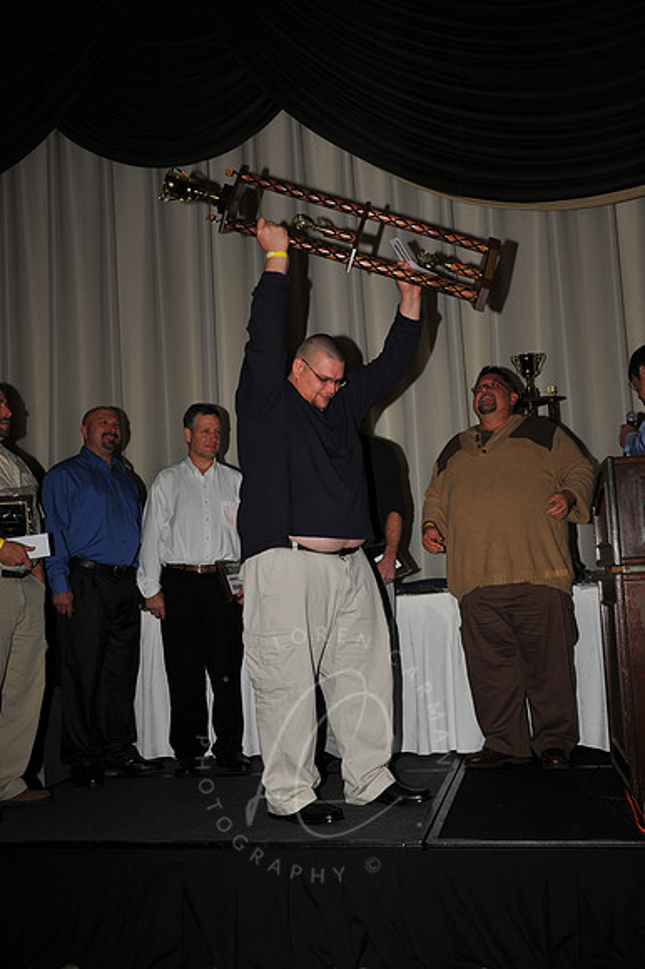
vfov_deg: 50.7
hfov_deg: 35.0
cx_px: 322
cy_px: 484
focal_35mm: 38
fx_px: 1022
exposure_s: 1/250
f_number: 8
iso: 250
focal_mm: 38
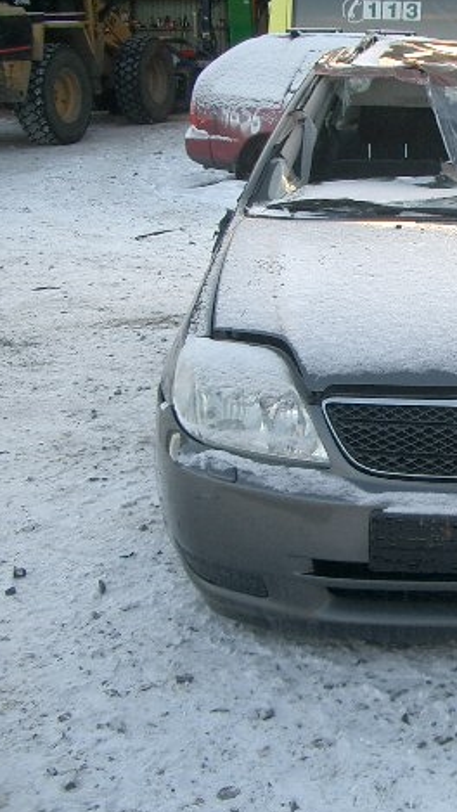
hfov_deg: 22.1
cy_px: 407
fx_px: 1120
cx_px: 471
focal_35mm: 52
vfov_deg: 39.9
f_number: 2.6
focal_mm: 5.8
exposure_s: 1/100
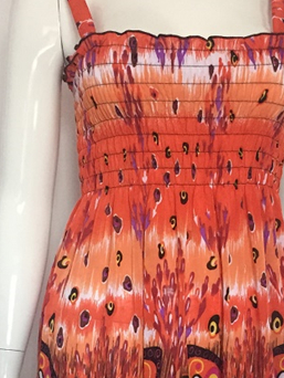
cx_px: 202
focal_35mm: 79
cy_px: 307
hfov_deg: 18.6
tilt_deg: -15.4
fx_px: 863
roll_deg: +1.3
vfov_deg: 24.3
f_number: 2.2
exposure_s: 1/30
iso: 160
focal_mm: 4.15
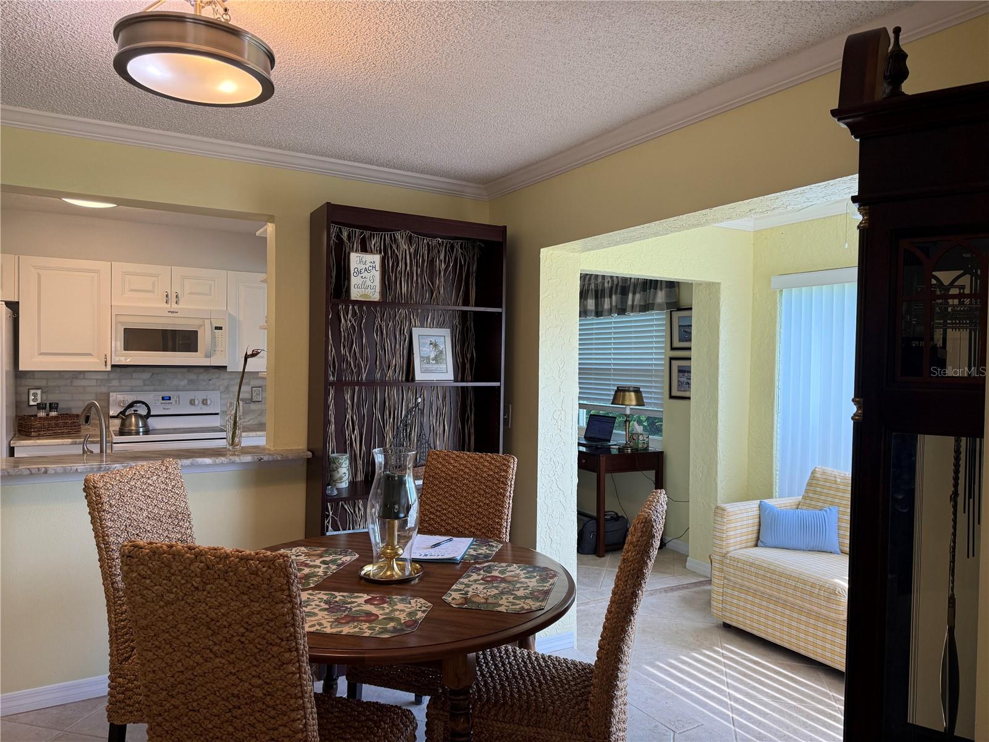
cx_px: 494
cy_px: 371
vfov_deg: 56.8
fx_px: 686
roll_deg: -1.0
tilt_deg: -1.7
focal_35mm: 24
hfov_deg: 71.6
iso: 100
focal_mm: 6.76
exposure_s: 1/161
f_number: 1.78
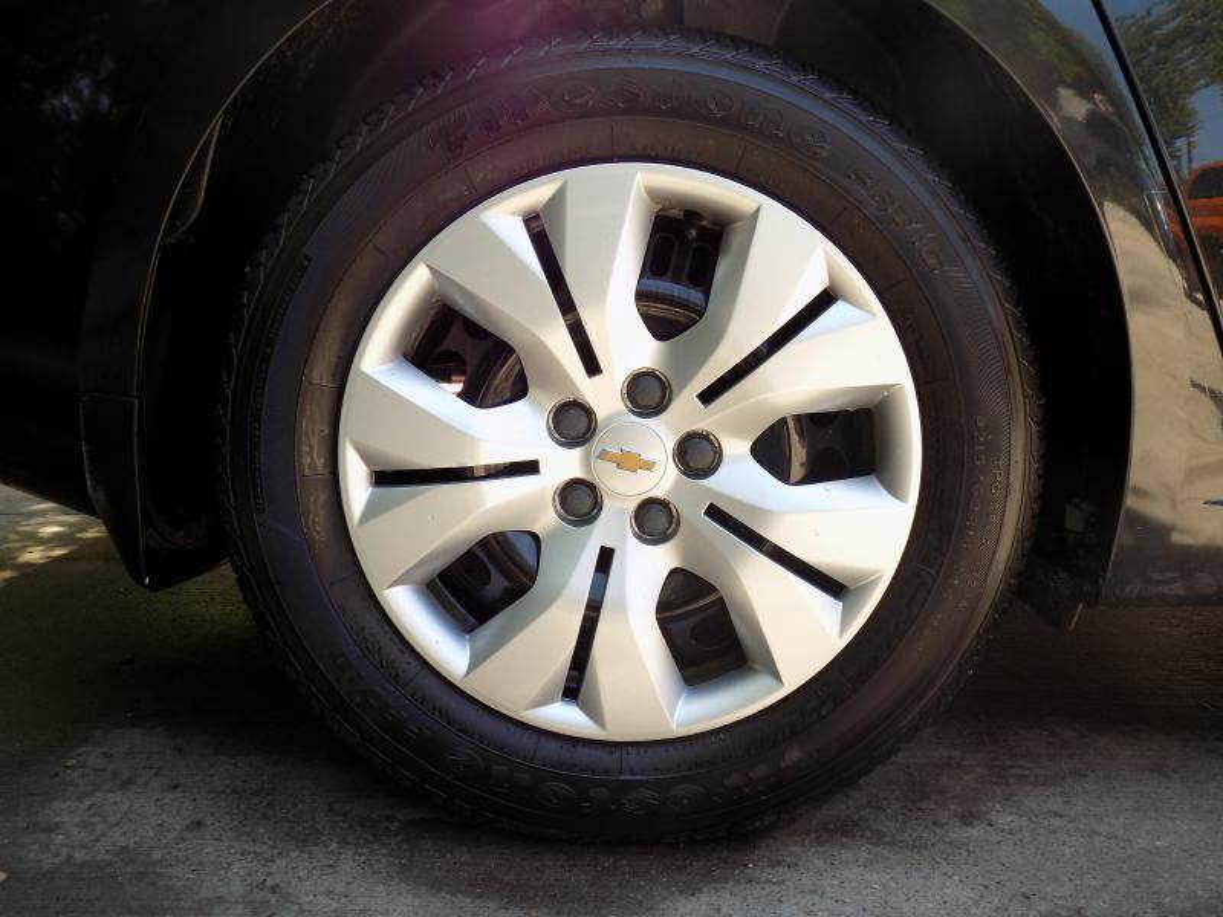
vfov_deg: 46.8
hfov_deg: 60.0
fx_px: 1060
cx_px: 612
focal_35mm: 30
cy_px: 458
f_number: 3.3
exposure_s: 1/100
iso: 80
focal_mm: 5.3
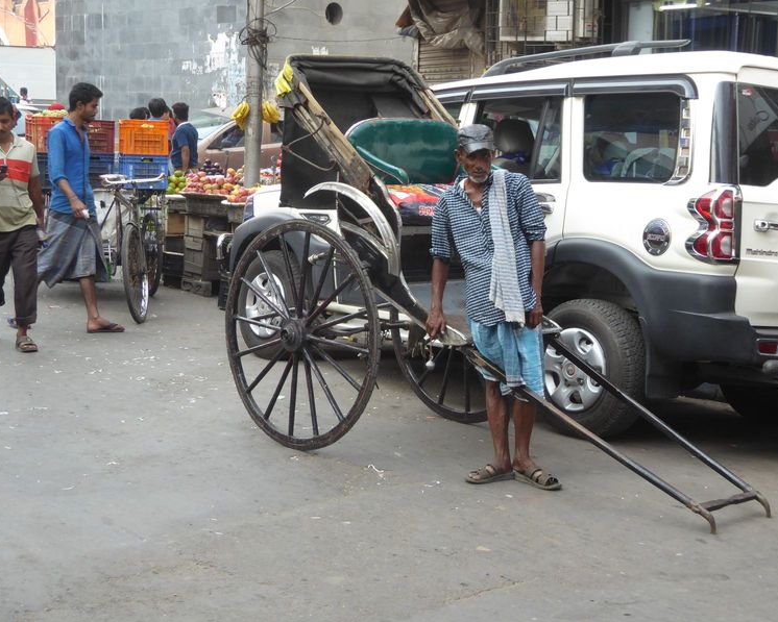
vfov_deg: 22.5
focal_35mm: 68
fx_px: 1566
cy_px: 312
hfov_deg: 27.9
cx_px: 410
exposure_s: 1/125
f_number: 4.3
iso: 160
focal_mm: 10.9
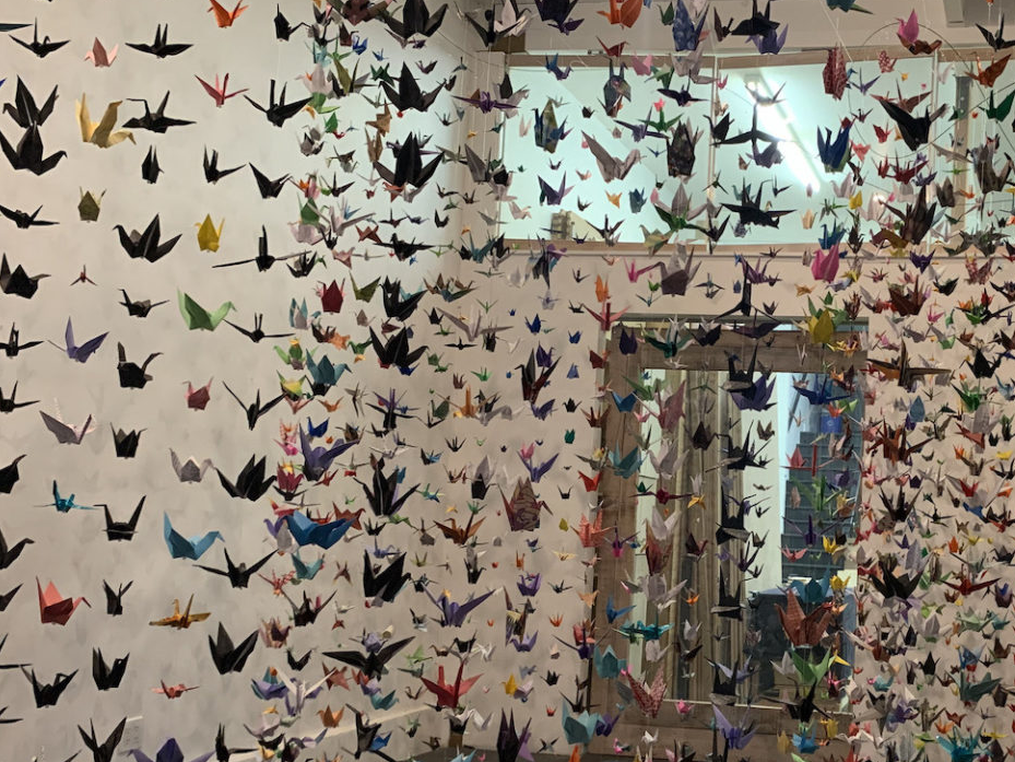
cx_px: 777
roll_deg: -2.7
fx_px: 1261
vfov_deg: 33.5
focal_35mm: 43
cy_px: 448
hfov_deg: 42.3
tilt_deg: +4.0
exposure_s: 1/60
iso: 250
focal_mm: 4.25
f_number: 1.8
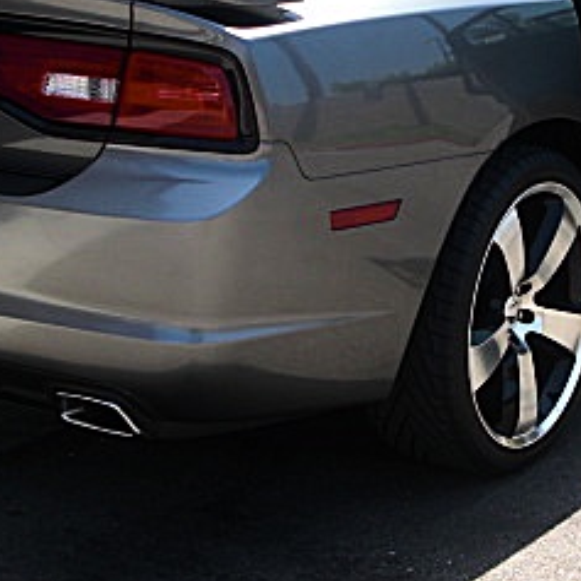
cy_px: 201
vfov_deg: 20.1
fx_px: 1633
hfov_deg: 20.1
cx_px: 414
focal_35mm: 86
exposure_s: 1/320
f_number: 2.8
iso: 50
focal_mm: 6.3
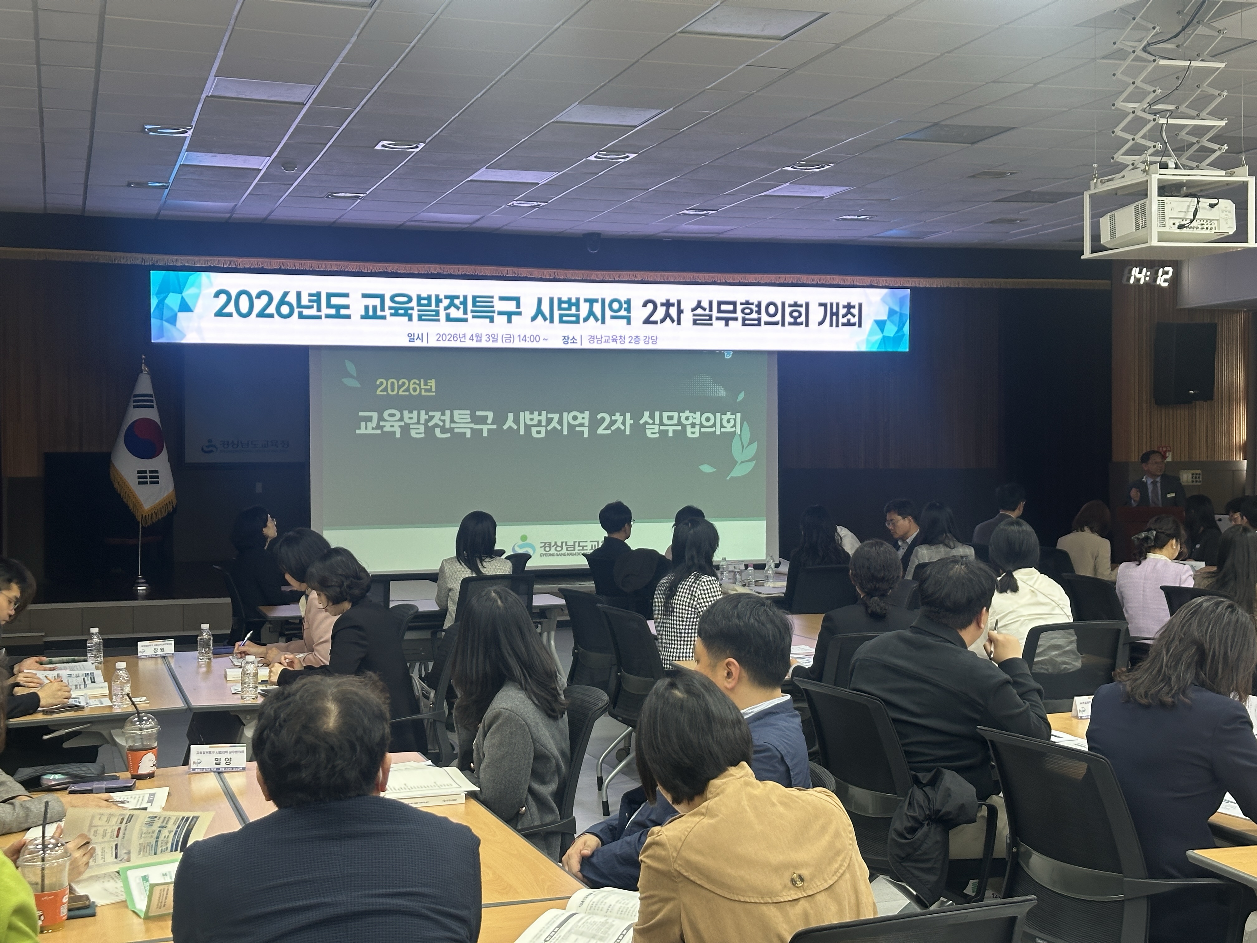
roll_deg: +0.4
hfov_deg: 39.7
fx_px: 1743
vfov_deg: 30.3
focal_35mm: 48
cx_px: 628
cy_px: 472
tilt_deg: -1.2
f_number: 1.78
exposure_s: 1/60
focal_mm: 6.86
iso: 100
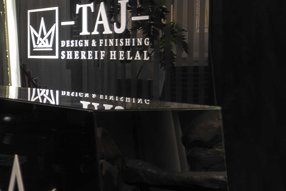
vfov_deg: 16.1
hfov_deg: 16.2
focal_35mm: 85
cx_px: -334
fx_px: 675
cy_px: 70
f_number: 4
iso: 80
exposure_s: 1/1.67
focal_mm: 16
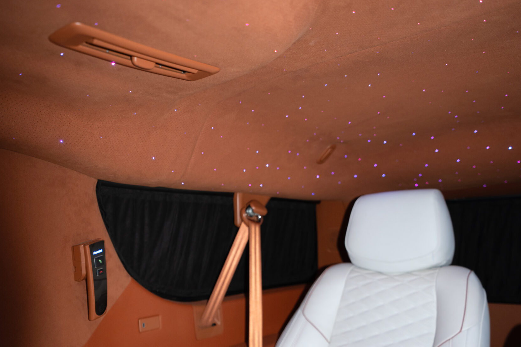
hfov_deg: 60.3
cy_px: 306
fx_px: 449
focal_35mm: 31
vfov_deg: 39.5
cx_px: 268
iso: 640
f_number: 2.8
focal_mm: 20
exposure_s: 1/80
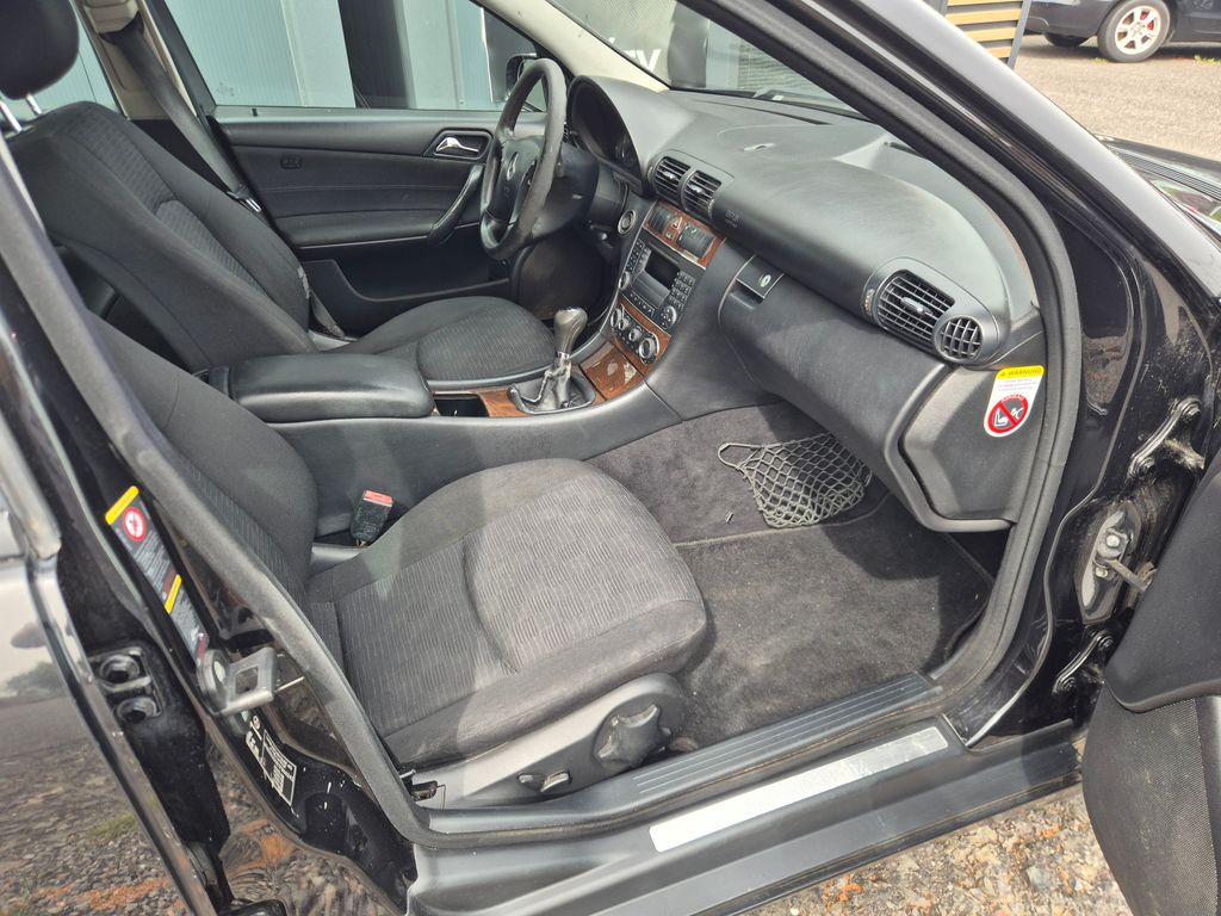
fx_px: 811
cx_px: 610
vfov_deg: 58.9
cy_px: 458
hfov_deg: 73.9
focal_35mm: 23
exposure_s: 1/180
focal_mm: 5.4
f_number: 1.8
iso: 25
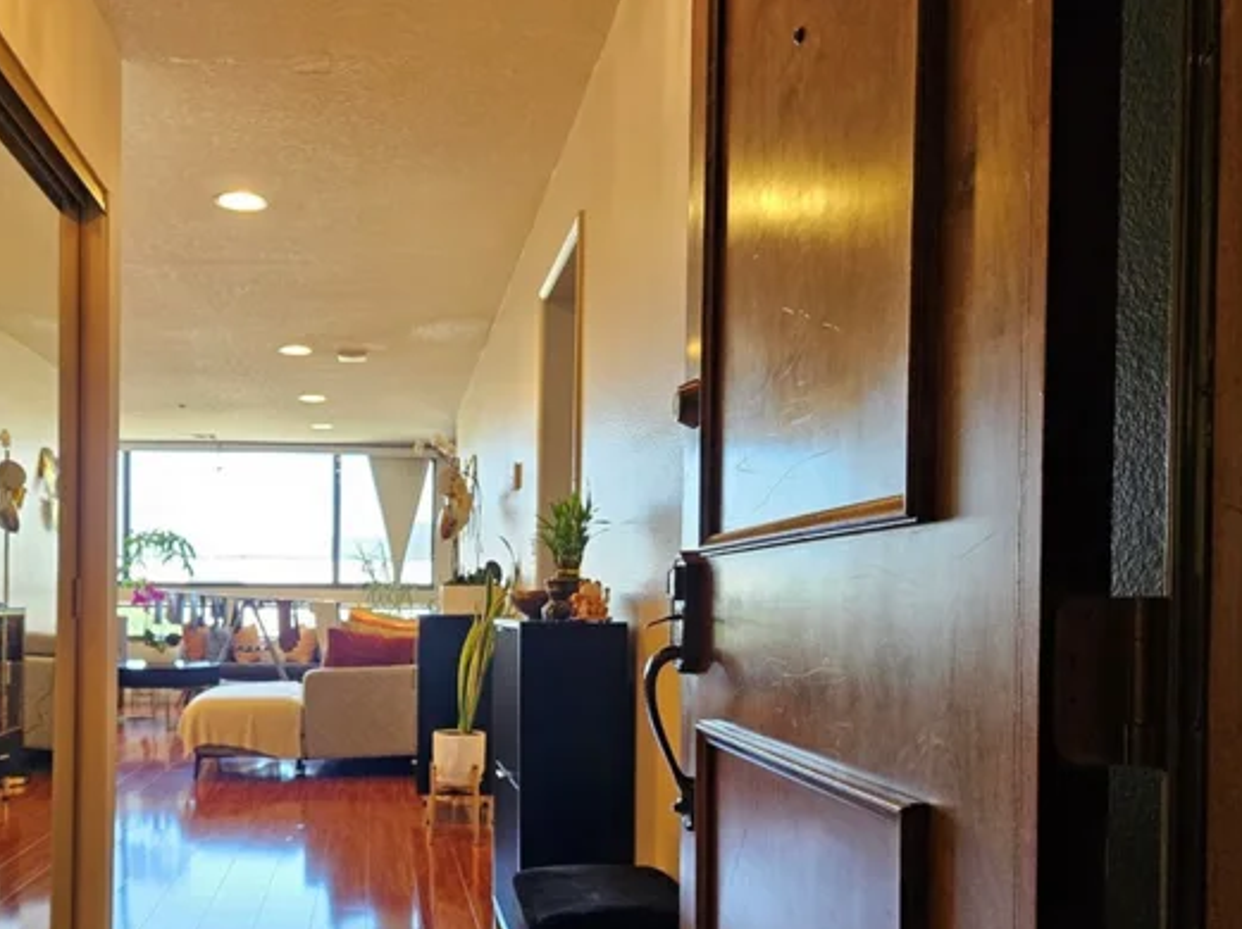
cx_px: 385
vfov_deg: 42.3
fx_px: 1183
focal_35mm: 33
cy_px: 619
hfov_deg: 53.9
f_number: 1.8
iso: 400
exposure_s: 1/120
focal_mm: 5.4
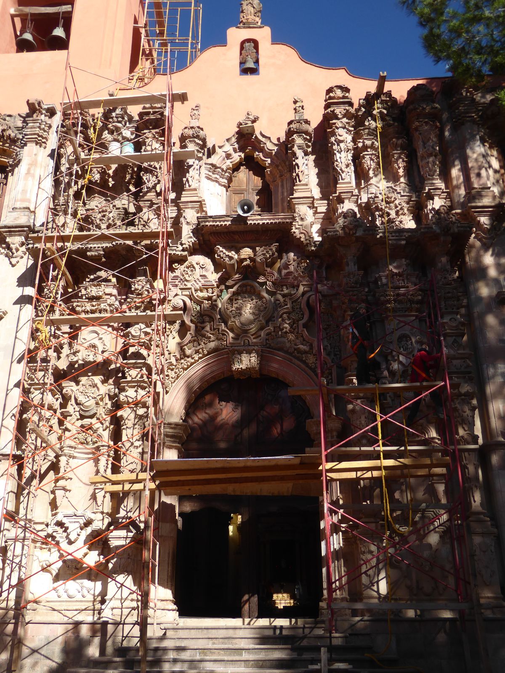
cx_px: 252
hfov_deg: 39.7
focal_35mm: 36
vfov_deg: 51.4
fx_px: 700
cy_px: 336
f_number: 3.7
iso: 80
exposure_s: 1/500
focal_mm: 6.3
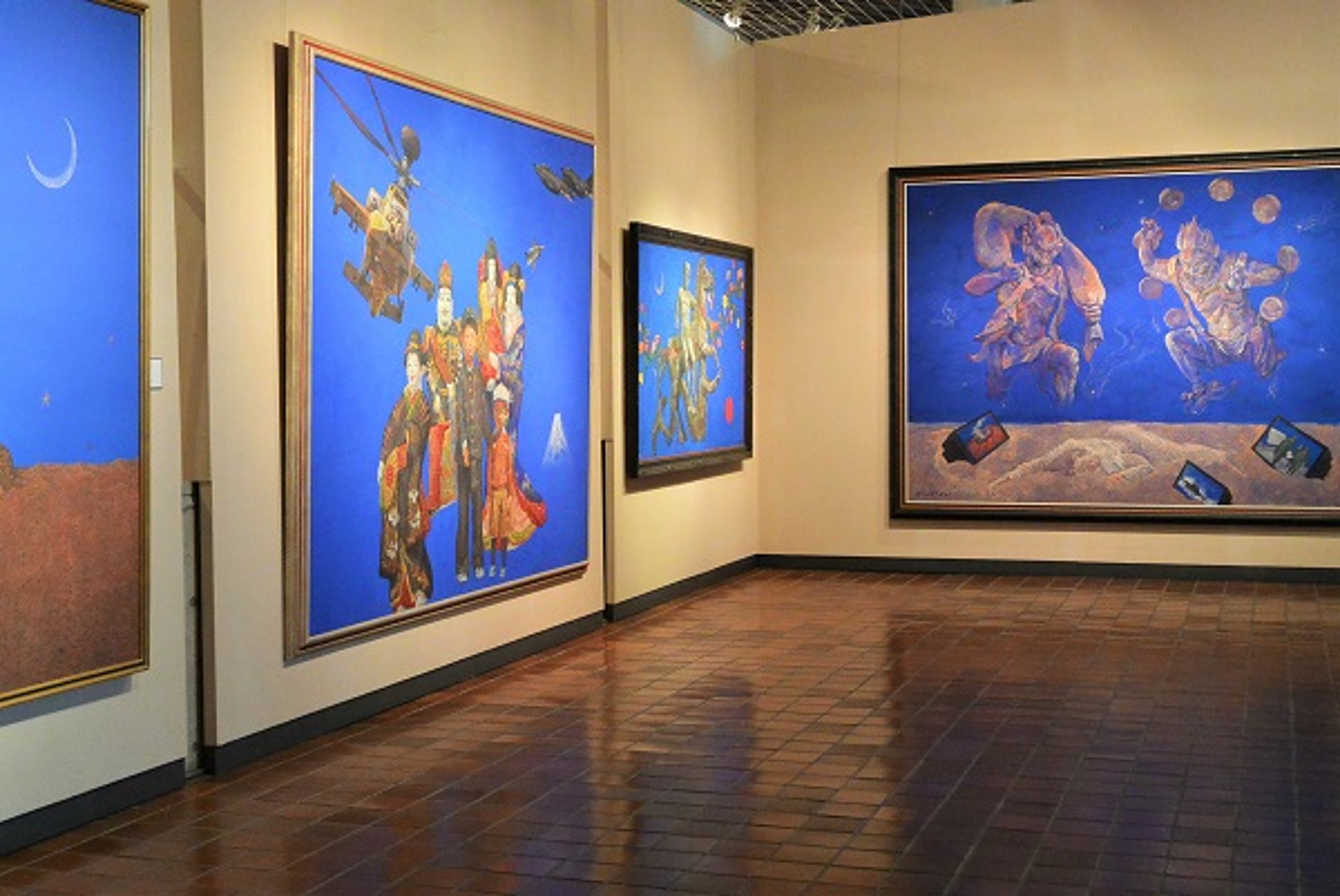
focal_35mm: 49
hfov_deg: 40.3
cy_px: 448
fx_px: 1825
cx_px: 670
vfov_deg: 27.6
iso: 2000
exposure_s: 1/15
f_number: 4.5
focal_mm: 18.2
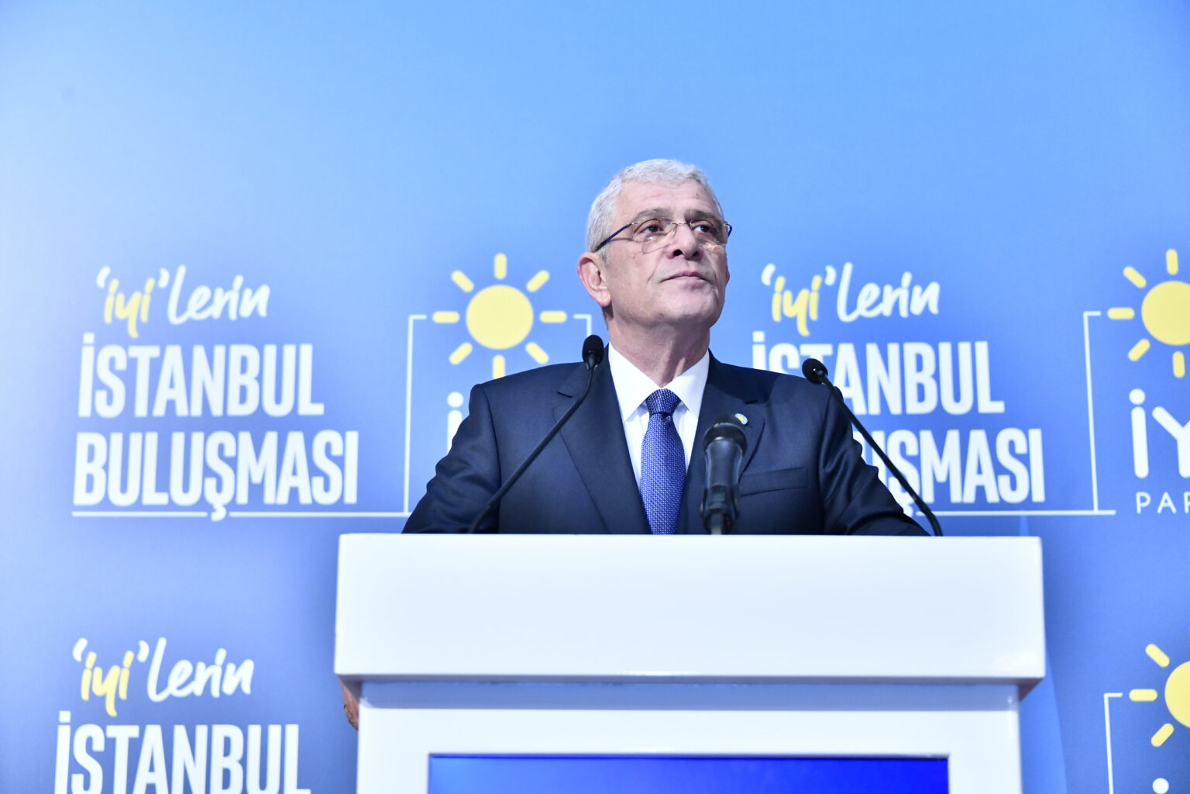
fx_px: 2380
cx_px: 595
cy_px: 397
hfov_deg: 28.1
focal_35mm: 72
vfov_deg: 18.9
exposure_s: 1/250
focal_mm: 72
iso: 4500
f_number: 5
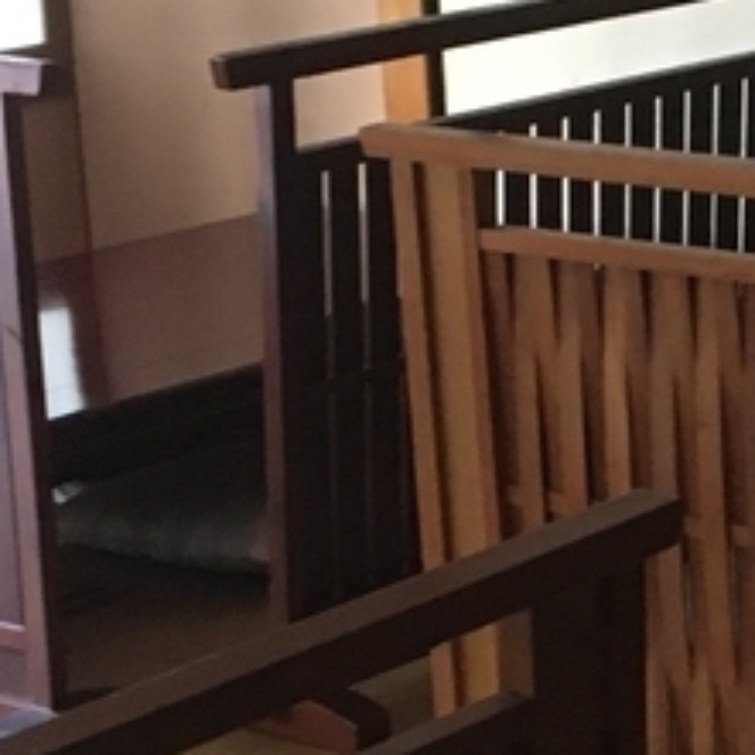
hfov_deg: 12.3
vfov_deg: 12.5
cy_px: 588
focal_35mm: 139
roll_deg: +1.1
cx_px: 909
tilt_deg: -15.5
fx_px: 3430
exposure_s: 1/30
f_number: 2.2
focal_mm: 4.15
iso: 200
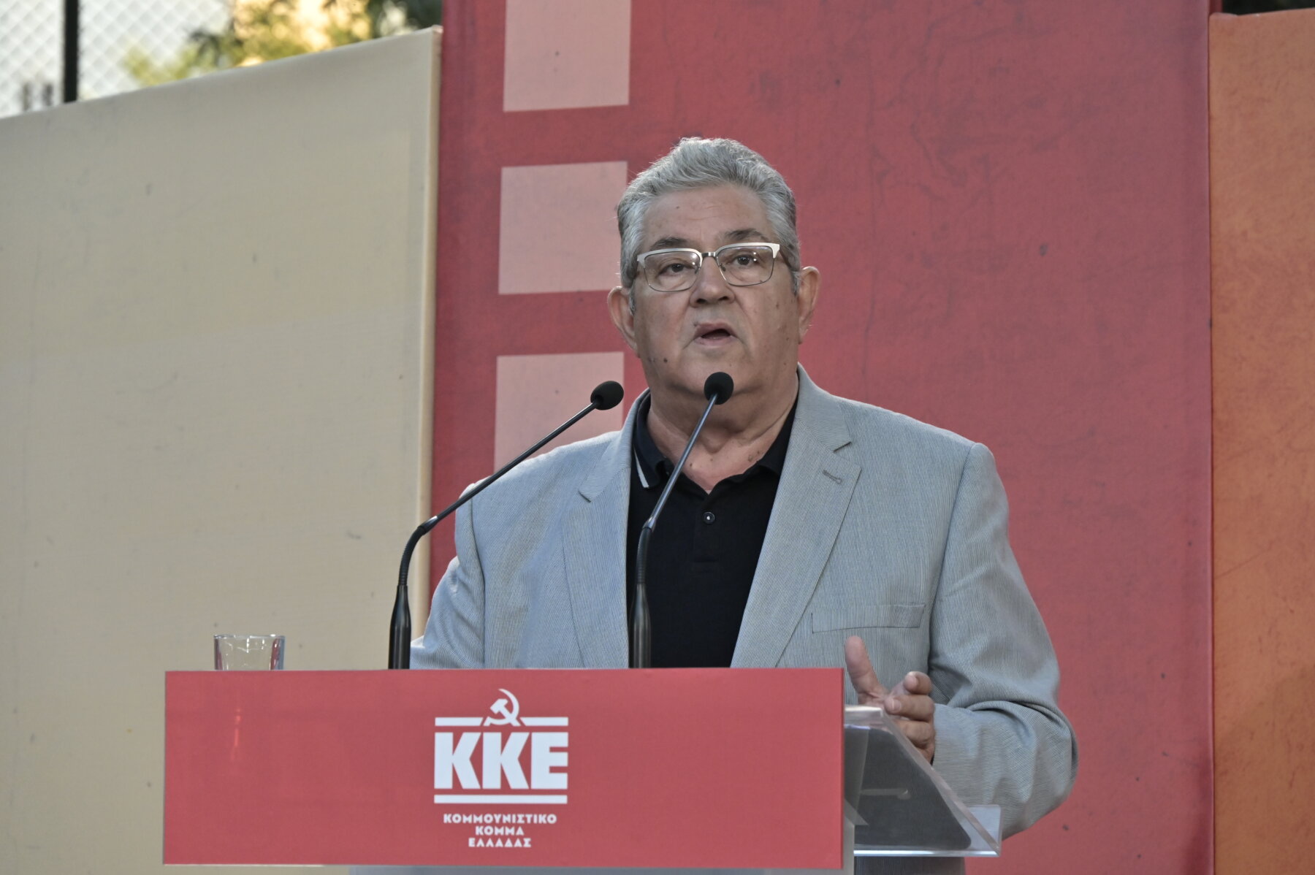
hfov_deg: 12.5
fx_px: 6024
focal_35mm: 165
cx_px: 658
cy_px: 438
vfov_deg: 8.3
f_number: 9
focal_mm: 165
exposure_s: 1/800
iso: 5000
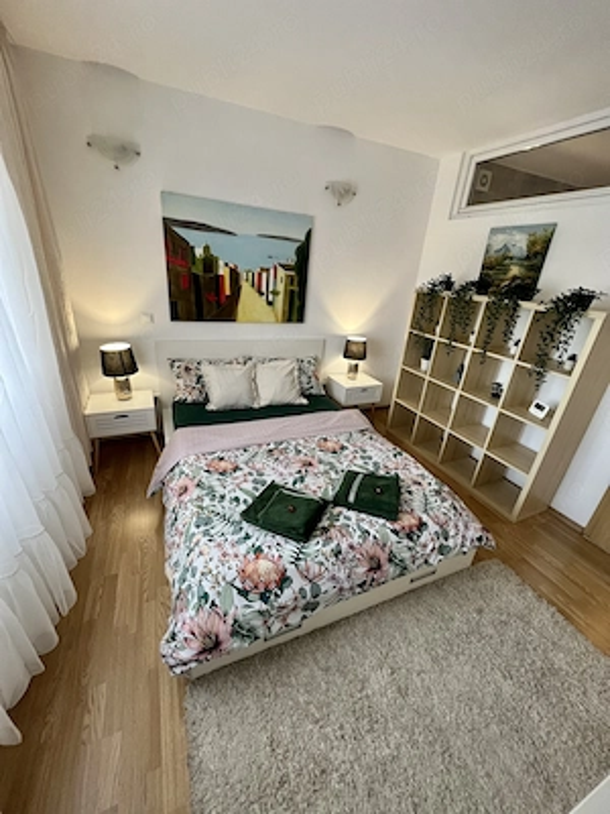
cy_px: 407
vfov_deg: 106.2
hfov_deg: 89.9
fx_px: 305
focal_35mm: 13
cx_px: 305
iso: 250
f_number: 1.8
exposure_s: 1/99
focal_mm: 1.57
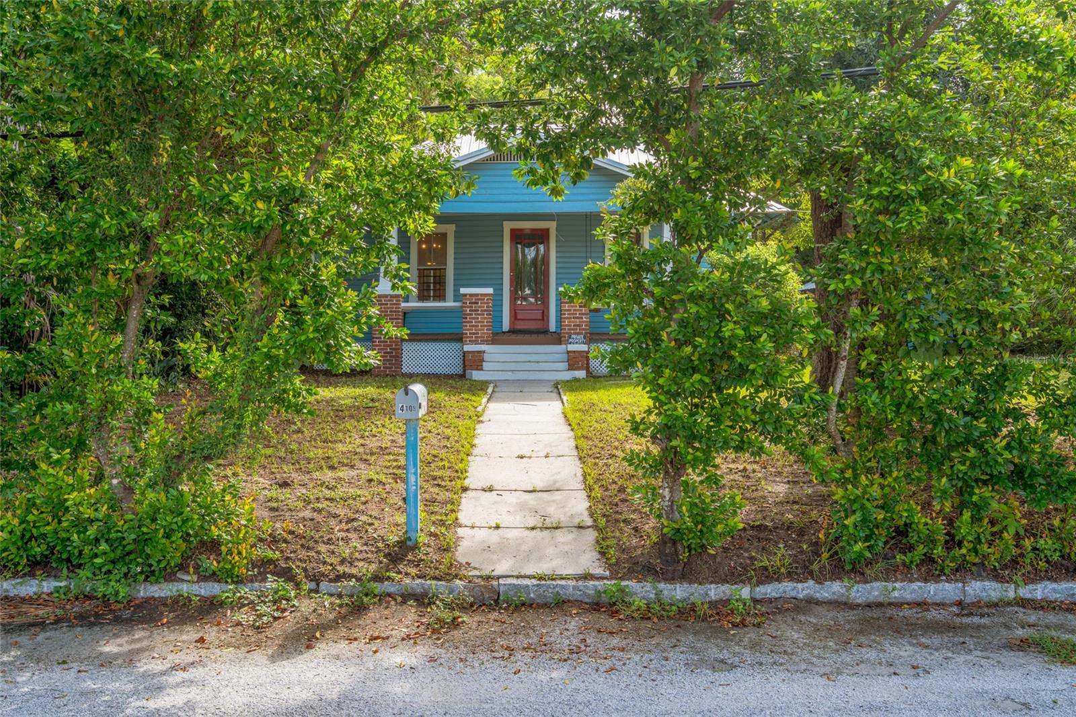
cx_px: 538
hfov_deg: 61.9
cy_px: 358
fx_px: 896
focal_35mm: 30
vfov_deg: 43.6
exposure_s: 1/30
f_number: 9.5
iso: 100
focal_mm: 30
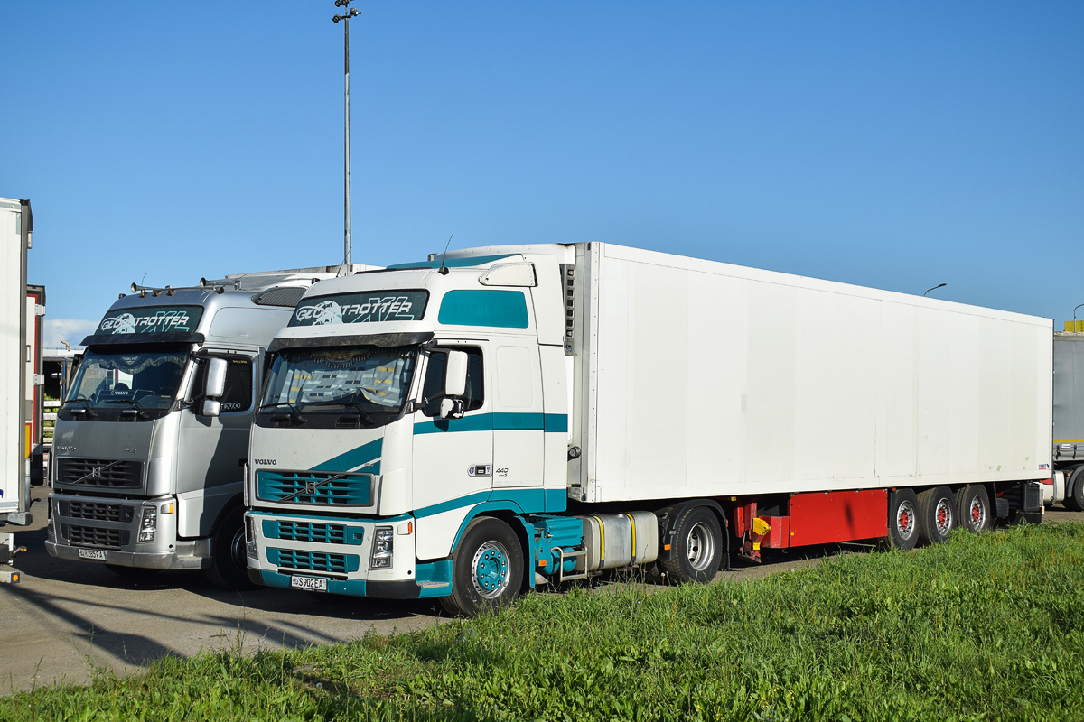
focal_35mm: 45
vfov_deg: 29.9
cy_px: 361
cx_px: 542
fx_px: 1355
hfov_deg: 43.6
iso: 200
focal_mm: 30
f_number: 6.3
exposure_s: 1/1250
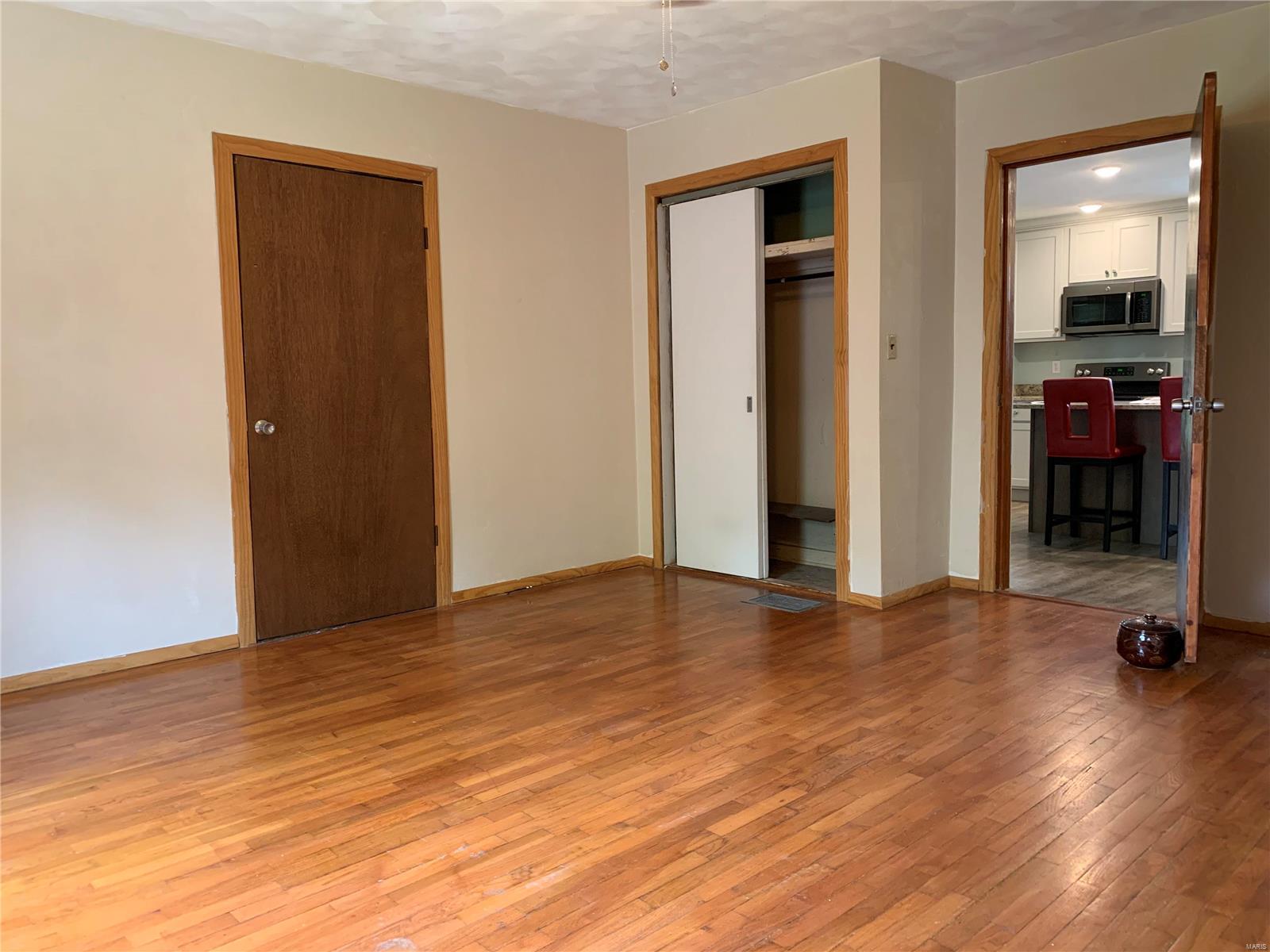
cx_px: 635
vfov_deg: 53.1
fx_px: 954
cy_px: 476
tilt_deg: -5.8
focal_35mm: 26
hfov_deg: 67.3
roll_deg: +2.0
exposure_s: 1/60
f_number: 1.8
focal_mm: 4.25
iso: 200
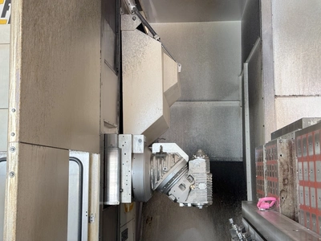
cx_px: 160
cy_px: 120
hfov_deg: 39.7
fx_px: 445
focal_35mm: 48
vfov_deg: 30.3
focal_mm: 6.76
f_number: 1.78
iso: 80
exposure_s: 1/50
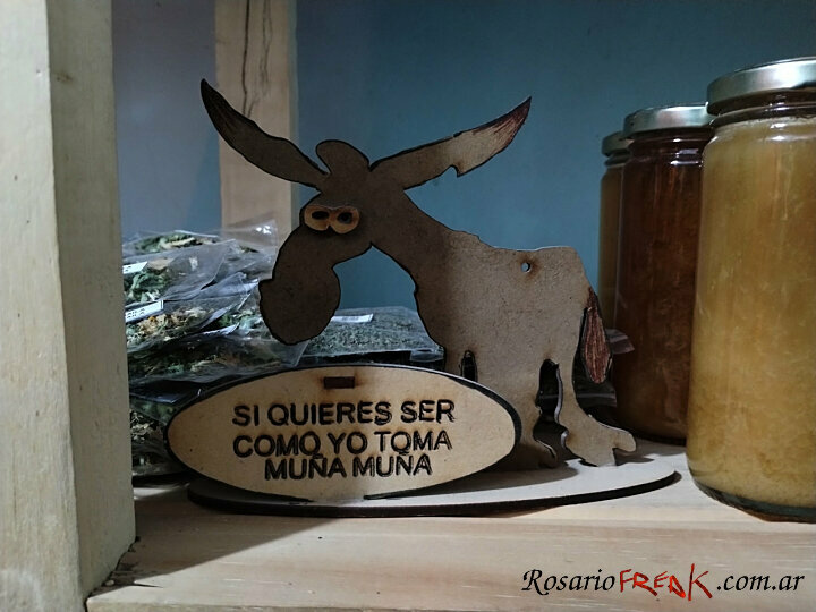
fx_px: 660
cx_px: 408
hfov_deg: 63.4
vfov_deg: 49.7
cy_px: 306
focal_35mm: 28
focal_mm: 4.27
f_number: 1.8
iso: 2928
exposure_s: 1/20
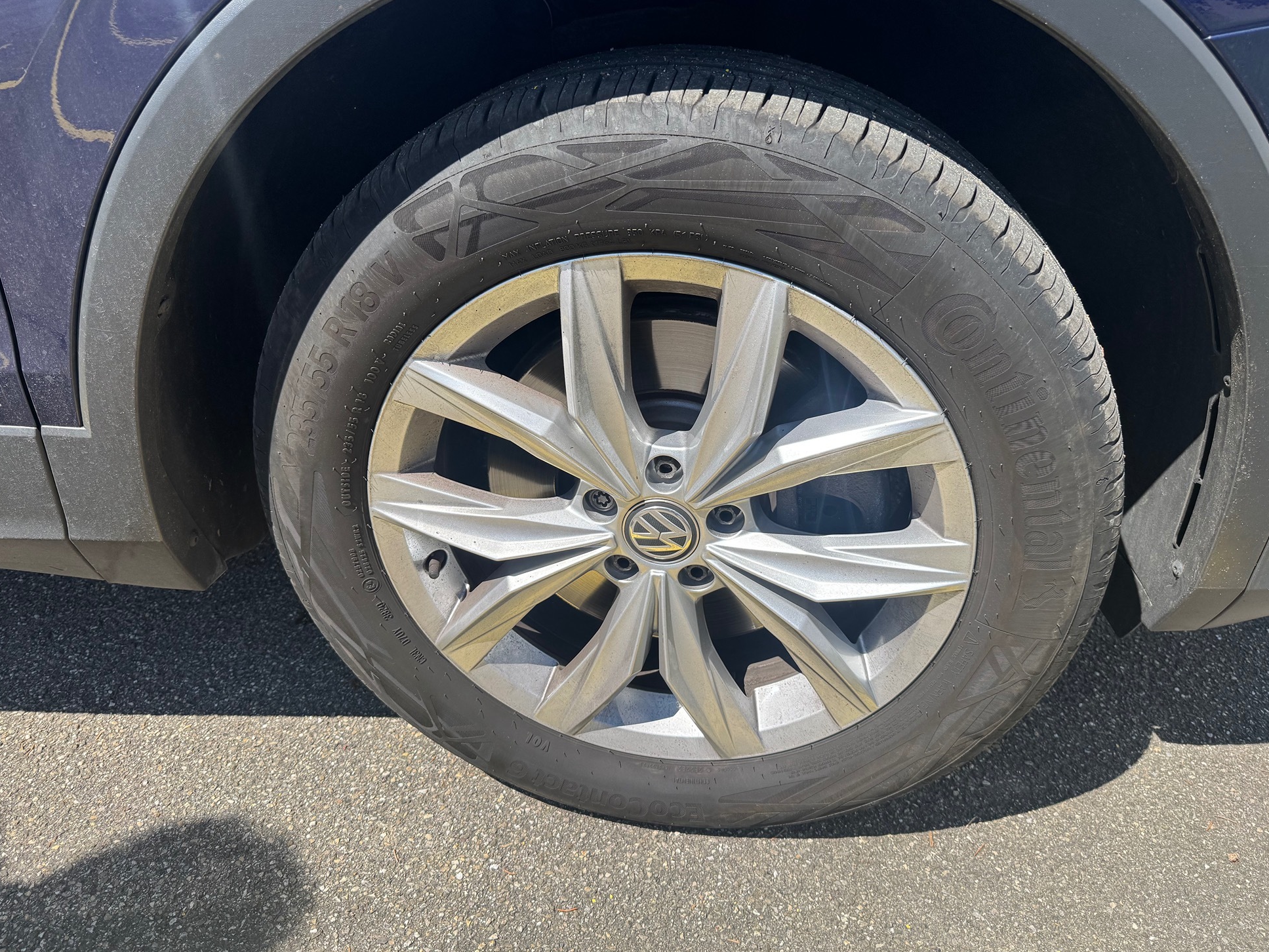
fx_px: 917
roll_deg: -3.6
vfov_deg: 54.9
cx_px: 647
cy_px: 464
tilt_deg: -28.0
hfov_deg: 69.4
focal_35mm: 25
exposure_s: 1/2105
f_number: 1.78
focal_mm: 6.76
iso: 80
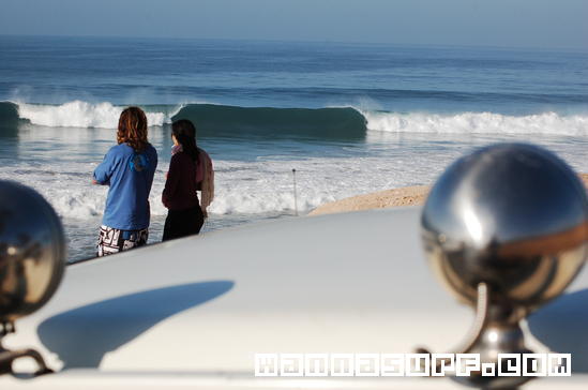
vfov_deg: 16.5
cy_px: 195
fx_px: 1345
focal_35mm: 82
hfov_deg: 24.7
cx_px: 294
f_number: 10
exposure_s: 1/1250
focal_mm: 55
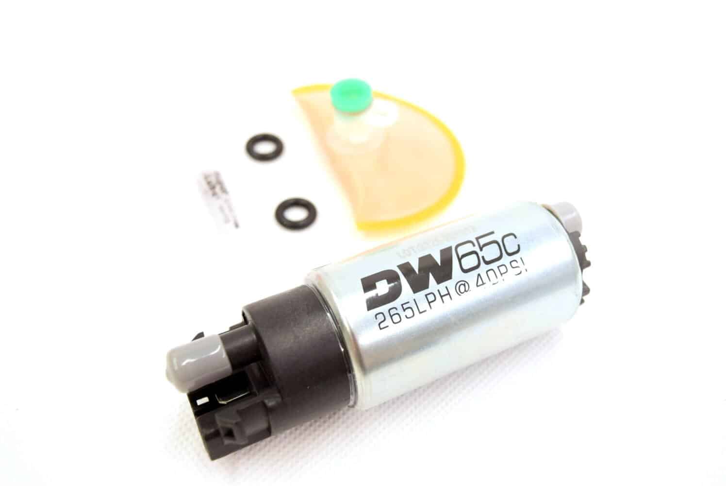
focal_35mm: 36
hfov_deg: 53.1
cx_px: 363
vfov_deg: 36.9
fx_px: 727
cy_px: 243
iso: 400
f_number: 5.6
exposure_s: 1/125
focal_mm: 24
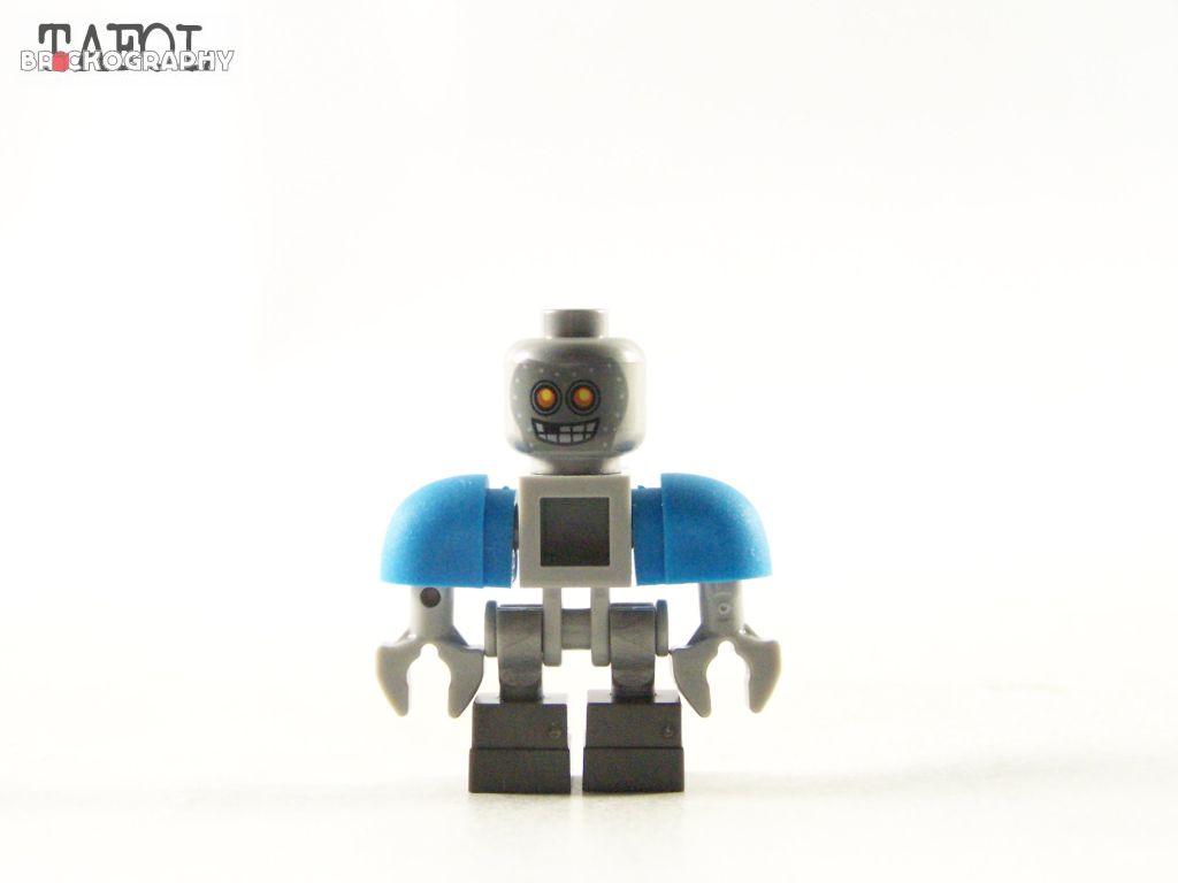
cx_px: 589
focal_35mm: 69
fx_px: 2348
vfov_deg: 21.3
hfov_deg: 28.2
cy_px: 442
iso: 400
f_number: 3.2
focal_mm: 11.5
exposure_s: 1/60
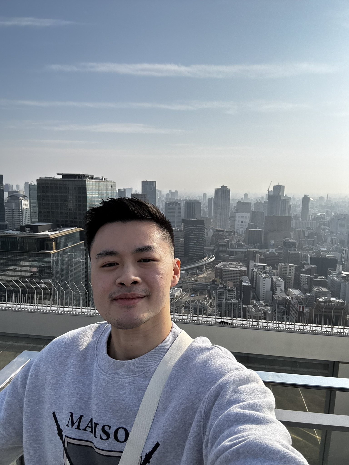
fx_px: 309
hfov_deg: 58.9
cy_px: 232
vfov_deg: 73.9
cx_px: 174
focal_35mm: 23
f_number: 1.9
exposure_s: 1/1684
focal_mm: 2.69
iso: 25
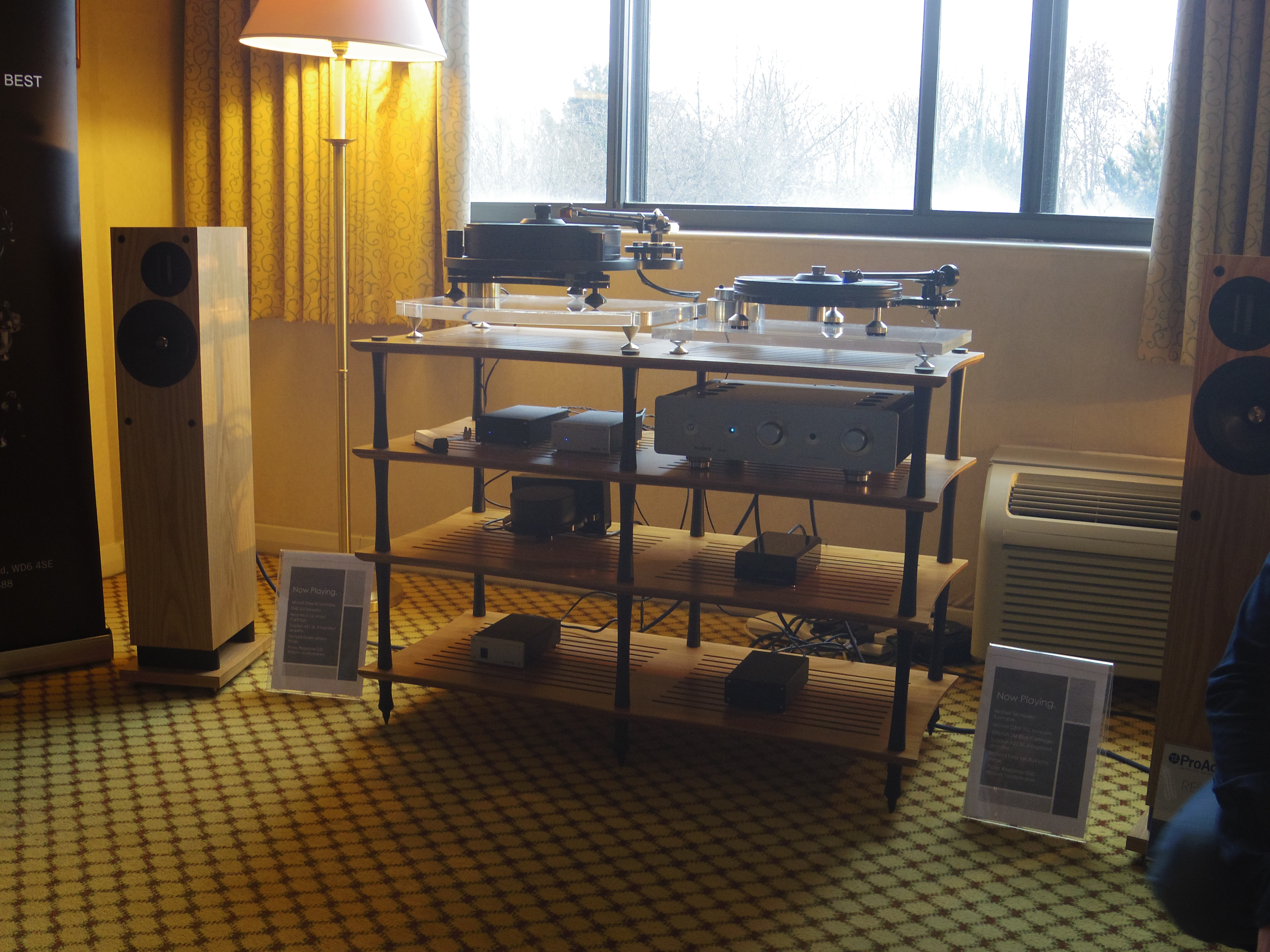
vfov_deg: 39.7
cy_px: 476
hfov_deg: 51.4
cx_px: 635
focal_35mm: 36
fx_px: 1321
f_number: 3.2
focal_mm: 6.6
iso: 250
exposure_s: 1/25
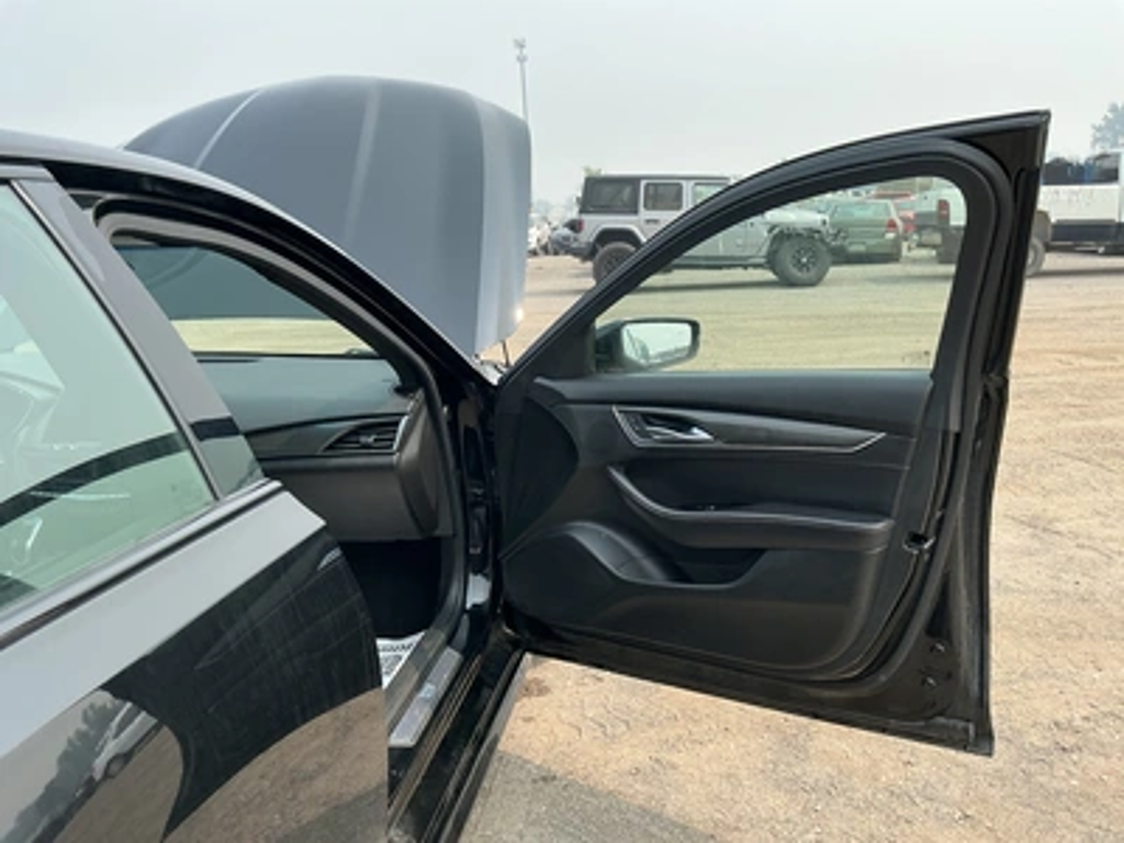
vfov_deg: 49.7
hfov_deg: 63.4
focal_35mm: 28
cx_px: 562
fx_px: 909
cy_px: 422
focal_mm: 3
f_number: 1.8
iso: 25
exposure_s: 1/792
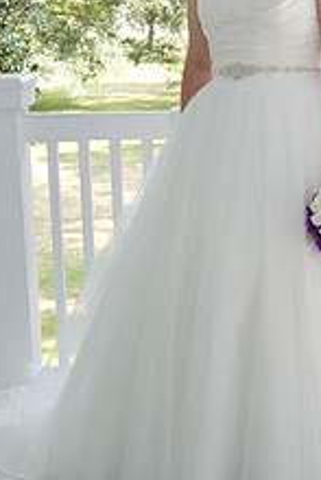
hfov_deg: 15.1
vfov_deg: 22.5
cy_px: 168
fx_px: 1202
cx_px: 281
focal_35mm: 90
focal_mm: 44
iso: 320
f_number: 5.6
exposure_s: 1/125
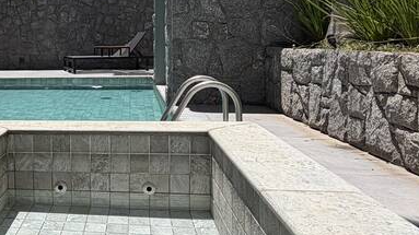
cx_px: 54
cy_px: 87
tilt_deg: -4.1
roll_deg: +0.6
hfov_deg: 43.8
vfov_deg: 27.6
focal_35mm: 43
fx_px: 478
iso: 20
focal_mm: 2.22
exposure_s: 1/970
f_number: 2.2
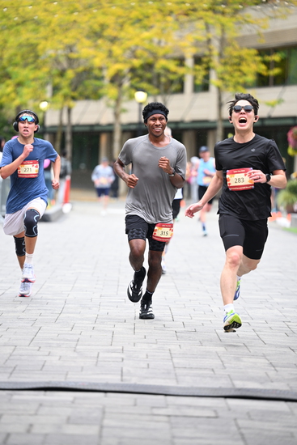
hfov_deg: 9.2
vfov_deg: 13.7
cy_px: 222
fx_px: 1855
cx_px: 148
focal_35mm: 150
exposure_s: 1/1600
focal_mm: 150
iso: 1250
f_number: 2.8
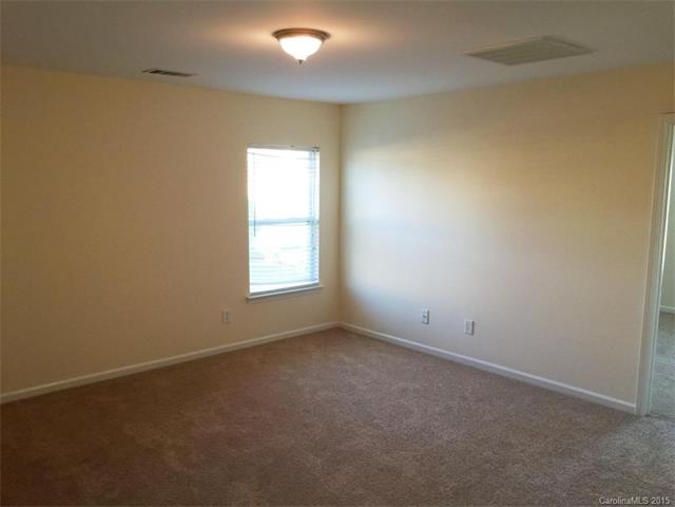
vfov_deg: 48.2
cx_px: 338
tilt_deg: -11.0
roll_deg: -1.9
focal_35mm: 29
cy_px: 254
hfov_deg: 61.7
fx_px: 565
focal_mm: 4.15
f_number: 2.2
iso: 50
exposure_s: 1/30
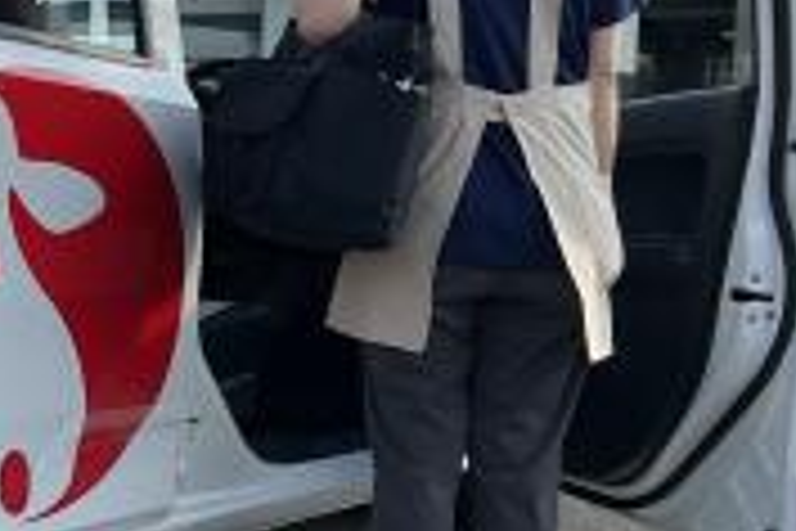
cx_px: 18
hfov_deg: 28.0
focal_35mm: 68
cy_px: 220
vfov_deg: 20.0
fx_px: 1503
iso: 25
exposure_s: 1/1250
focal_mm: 3
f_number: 1.8
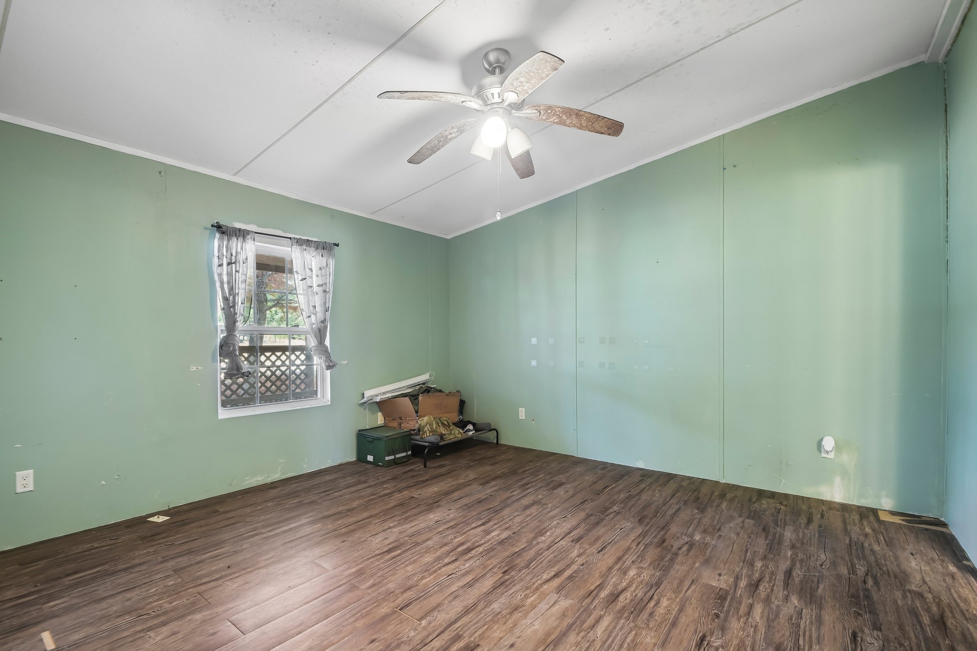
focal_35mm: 15
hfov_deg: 100.4
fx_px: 407
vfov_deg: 77.3
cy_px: 326
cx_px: 488
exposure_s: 1/1.25
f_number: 8
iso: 400
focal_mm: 10
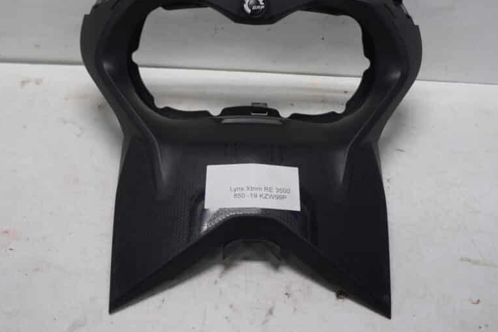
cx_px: 250
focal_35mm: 36
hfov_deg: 53.1
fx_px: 498
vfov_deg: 36.6
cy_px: 121
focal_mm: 18
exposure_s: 1/60
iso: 100
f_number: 4
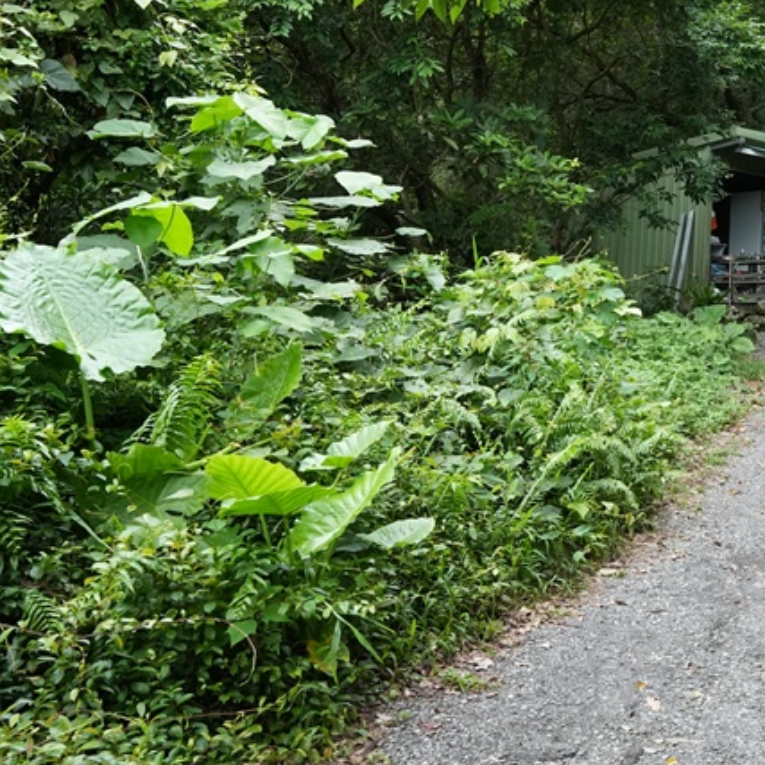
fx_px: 1280
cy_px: 248
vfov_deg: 33.0
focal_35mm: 51
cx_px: 831
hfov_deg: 30.0
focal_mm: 25.1
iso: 3200
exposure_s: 1/640
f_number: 7.1
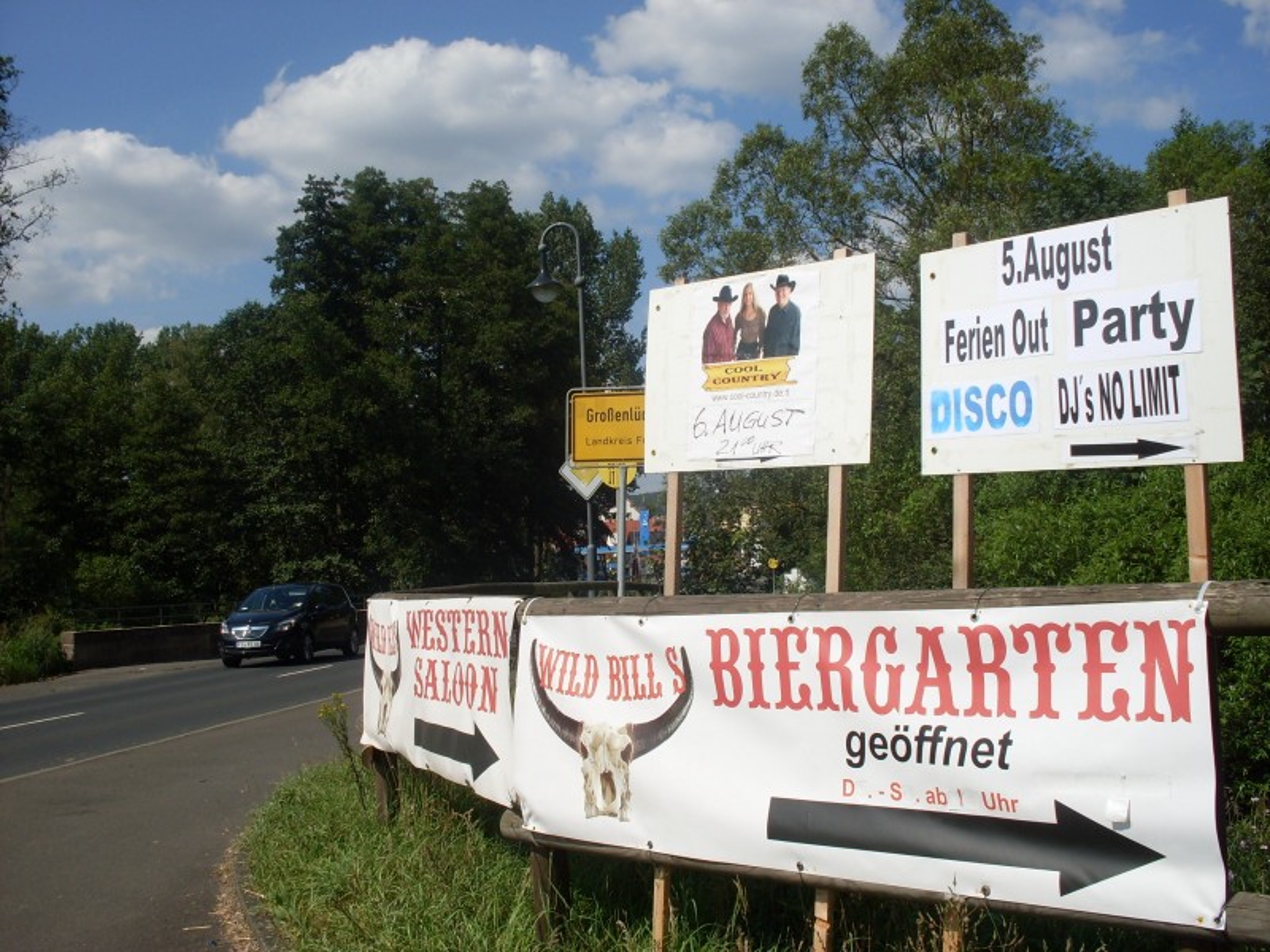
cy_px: 476
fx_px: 1394
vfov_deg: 37.7
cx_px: 635
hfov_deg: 49.0
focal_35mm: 38
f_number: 8.4
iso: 80
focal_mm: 6.3
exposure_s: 1/350
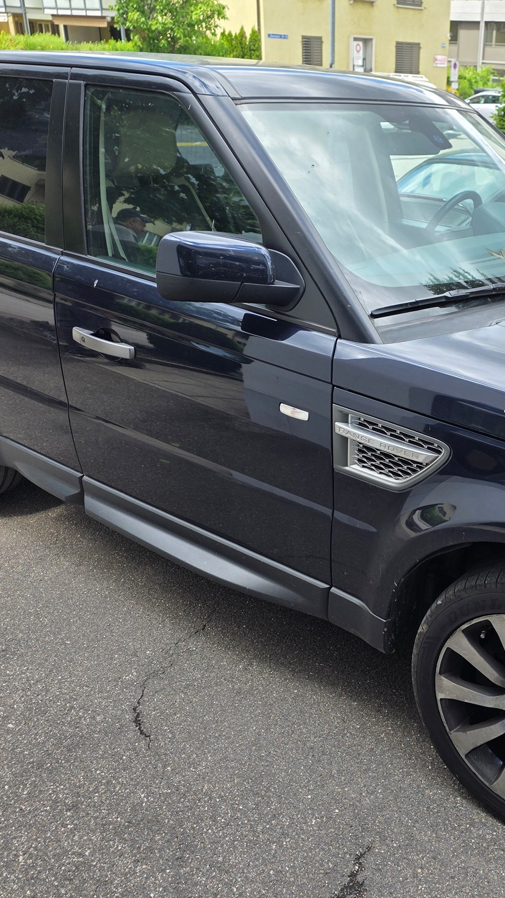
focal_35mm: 34
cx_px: 413
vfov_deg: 58.0
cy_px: 444
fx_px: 809
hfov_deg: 33.5
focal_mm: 6.25
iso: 25
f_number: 1.7
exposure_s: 1/359
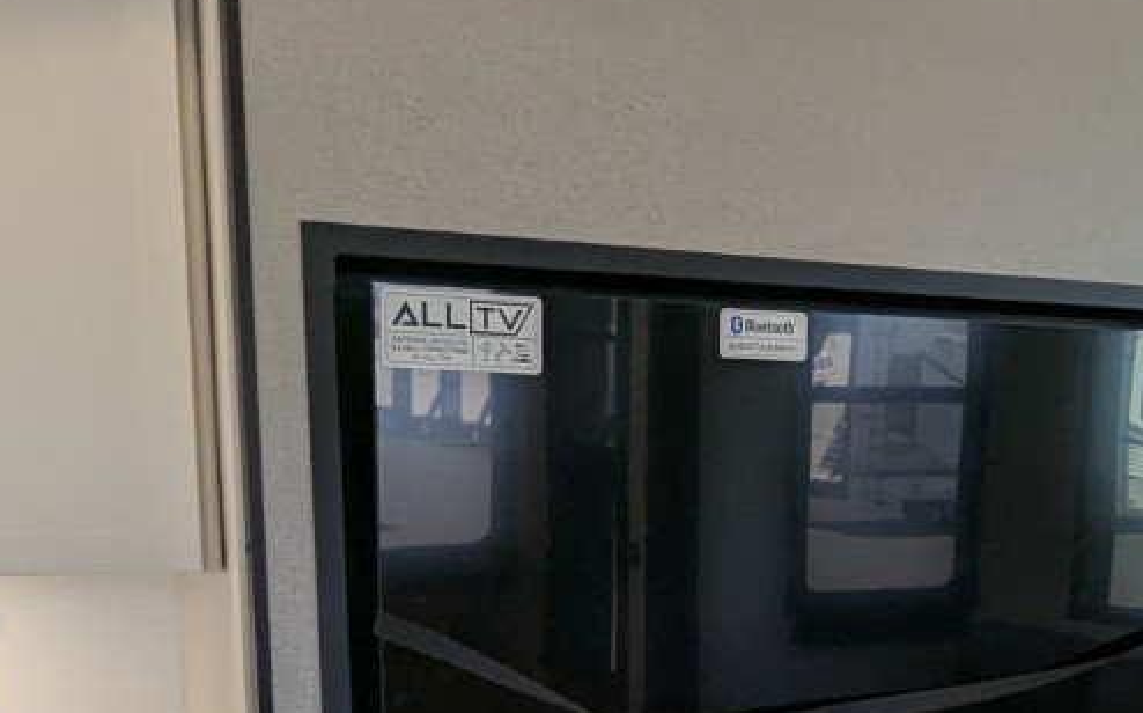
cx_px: 818
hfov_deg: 41.0
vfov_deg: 25.6
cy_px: 699
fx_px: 1494
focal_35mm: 48
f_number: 2.2
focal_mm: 2.35
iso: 98
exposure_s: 1/85.5
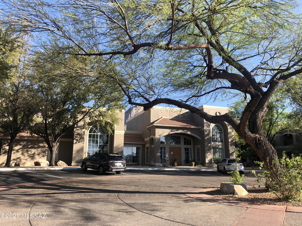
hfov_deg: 63.4
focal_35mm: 28
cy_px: 113
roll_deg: +0.1
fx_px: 244
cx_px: 151
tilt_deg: +13.1
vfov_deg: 49.7
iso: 20
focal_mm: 4
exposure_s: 1/684
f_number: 1.8
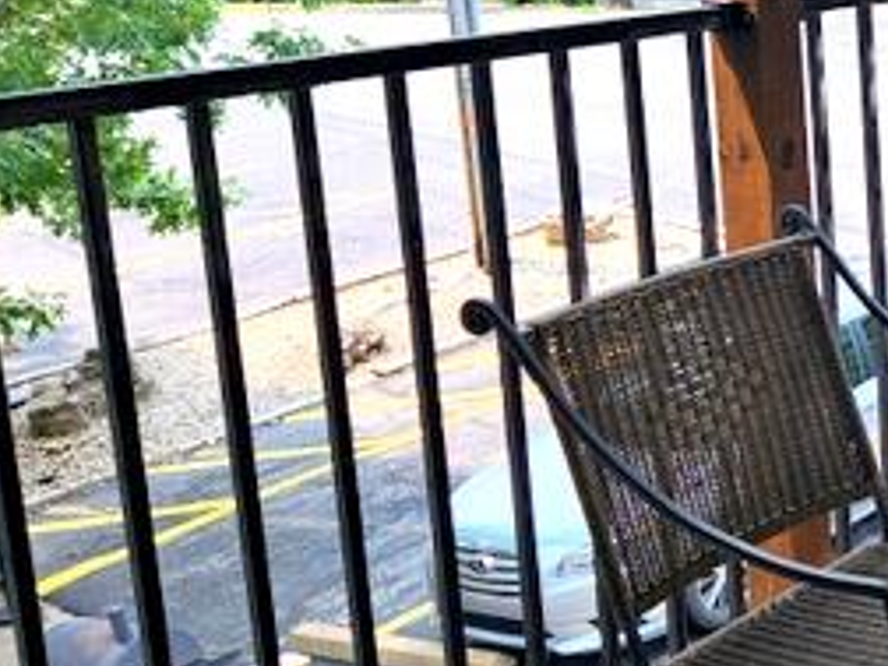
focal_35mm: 73
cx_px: 1205
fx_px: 1873
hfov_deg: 23.2
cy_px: 226
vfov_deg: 20.1
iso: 20
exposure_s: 1/771
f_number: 1.8
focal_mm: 5.4
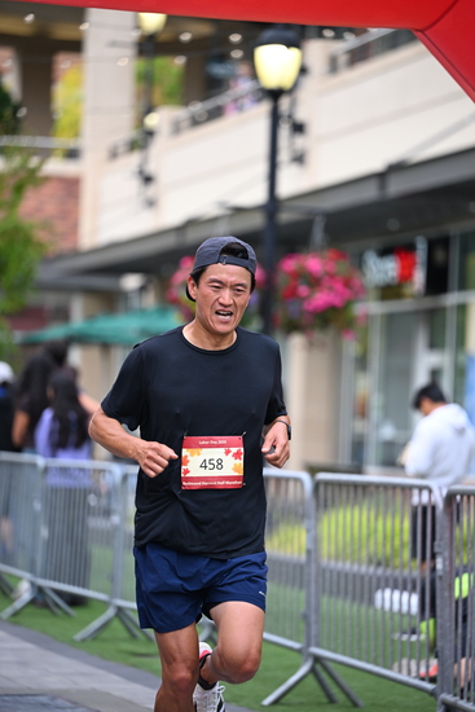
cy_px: 356
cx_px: 238
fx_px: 3066
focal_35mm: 155
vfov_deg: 13.2
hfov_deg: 8.9
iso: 1000
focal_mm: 155
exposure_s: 1/1600
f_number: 2.8
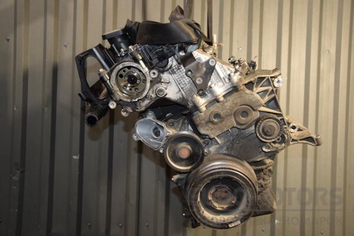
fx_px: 413
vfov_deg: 31.9
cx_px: 177
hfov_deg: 46.4
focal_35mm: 42
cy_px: 118
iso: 800
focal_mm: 28
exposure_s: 1/60
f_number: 5
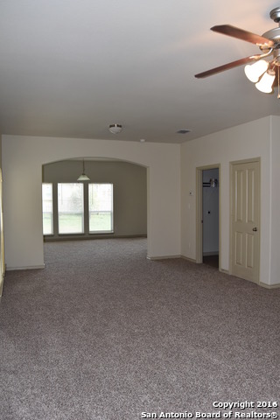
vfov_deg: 67.4
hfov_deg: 47.9
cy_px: 210
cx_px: 140
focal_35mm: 27
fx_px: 315
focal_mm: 18
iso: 560
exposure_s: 1/125
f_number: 5.6
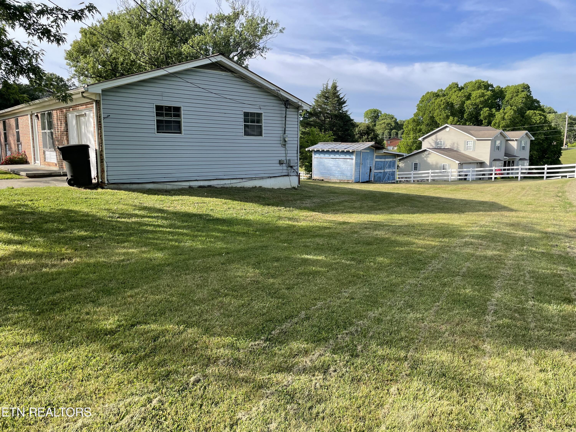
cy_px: 216
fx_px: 433
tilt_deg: -9.0
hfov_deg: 67.3
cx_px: 288
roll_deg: +0.8
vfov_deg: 53.1
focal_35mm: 26
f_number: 1.6
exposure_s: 1/1435
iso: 32
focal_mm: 4.2
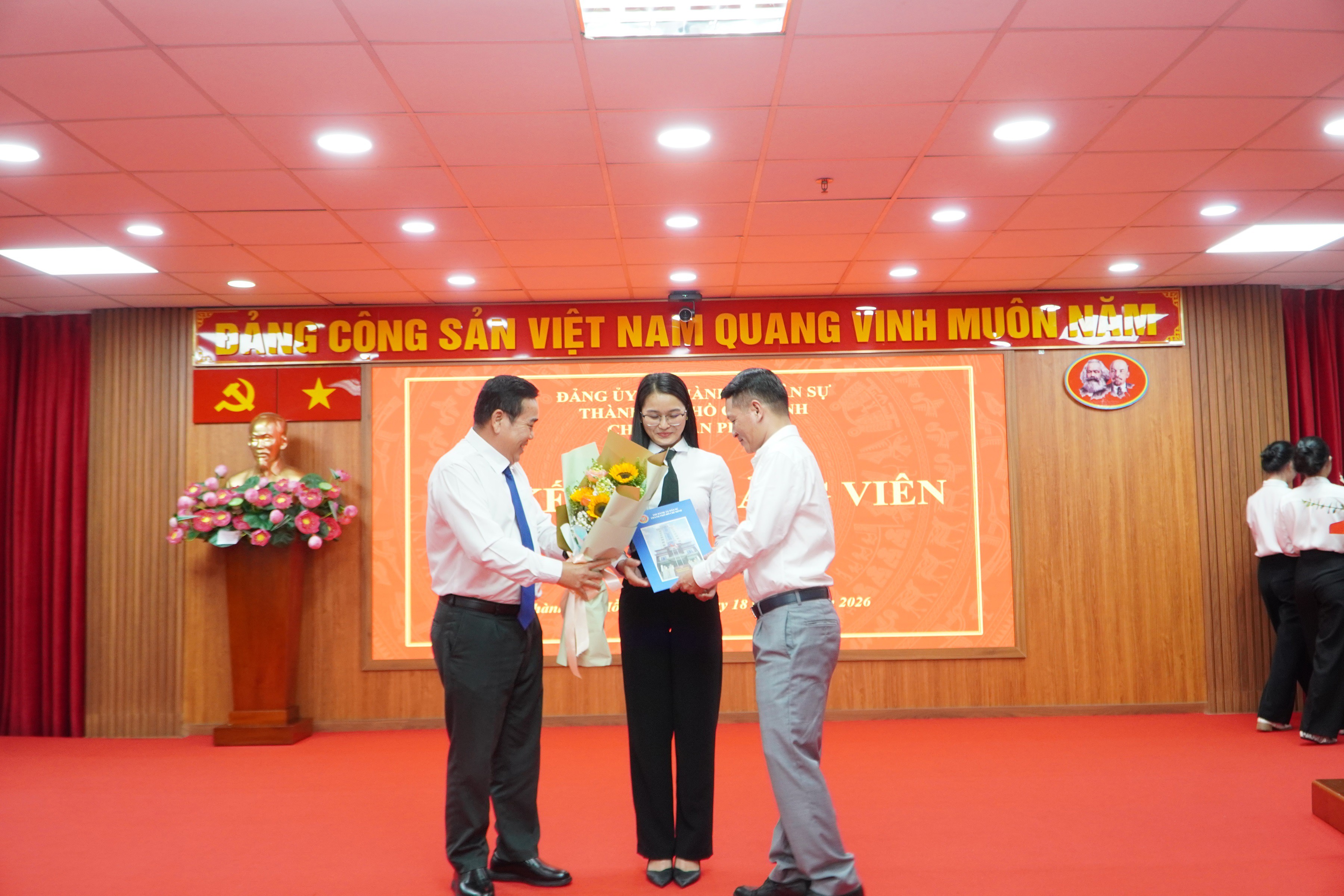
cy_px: 448
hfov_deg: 61.9
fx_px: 1120
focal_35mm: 30
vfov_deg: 43.6
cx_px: 672
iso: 800
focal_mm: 20
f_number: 4.5
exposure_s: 1/80
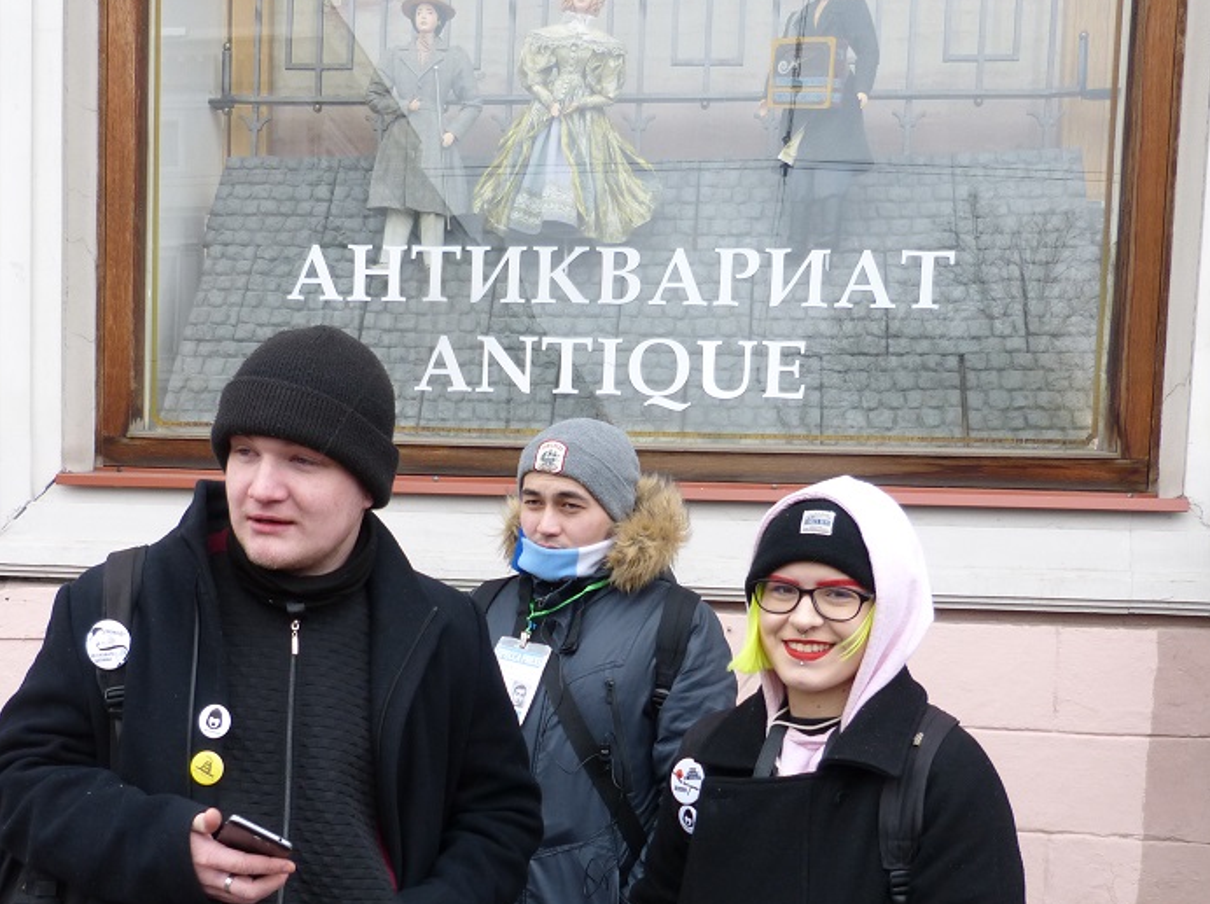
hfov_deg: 67.4
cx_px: 600
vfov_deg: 52.9
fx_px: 908
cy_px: 448
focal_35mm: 26
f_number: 2.8
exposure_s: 1/100
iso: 100
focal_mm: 4.5
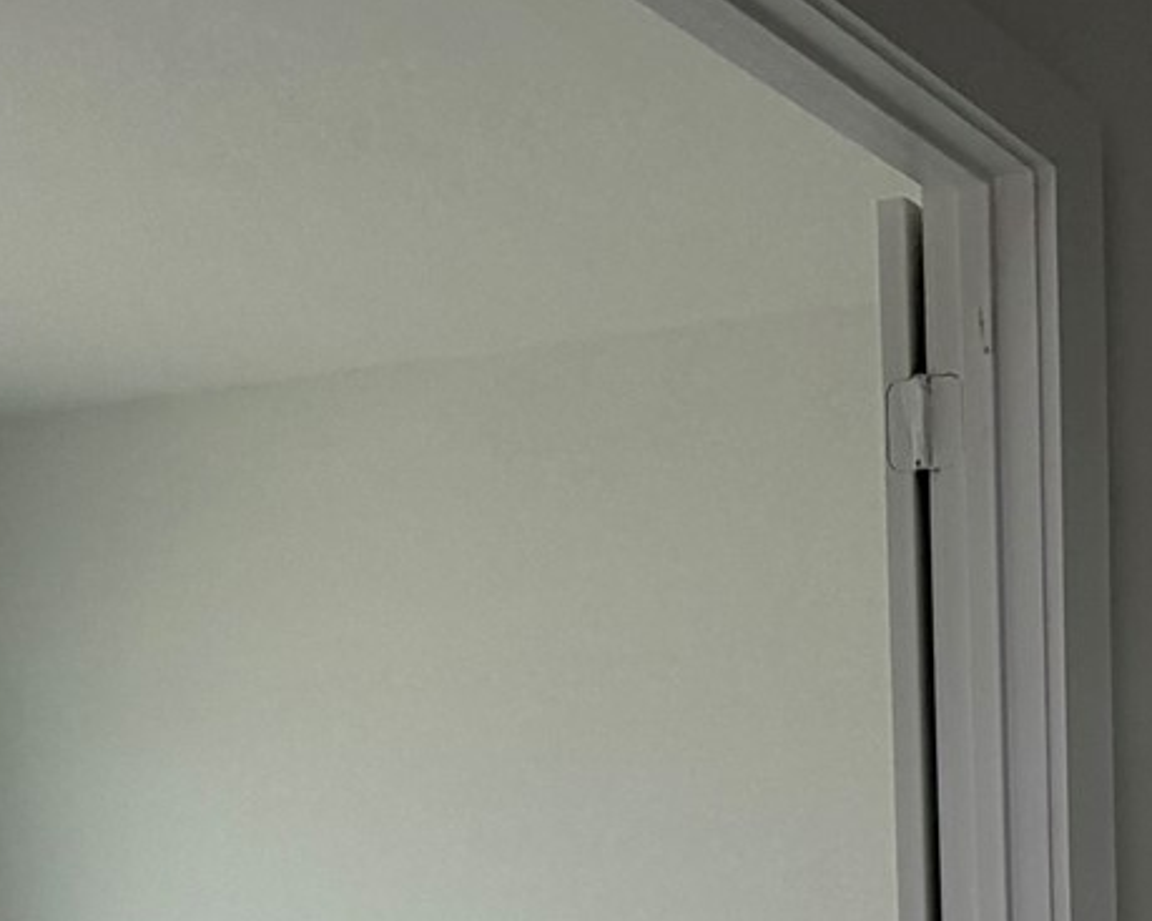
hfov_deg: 25.4
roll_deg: +0.7
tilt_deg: -4.6
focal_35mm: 61
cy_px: 1230
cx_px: 1606
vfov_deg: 22.2
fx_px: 2079
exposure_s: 1/182
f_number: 2.2
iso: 40
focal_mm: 2.22
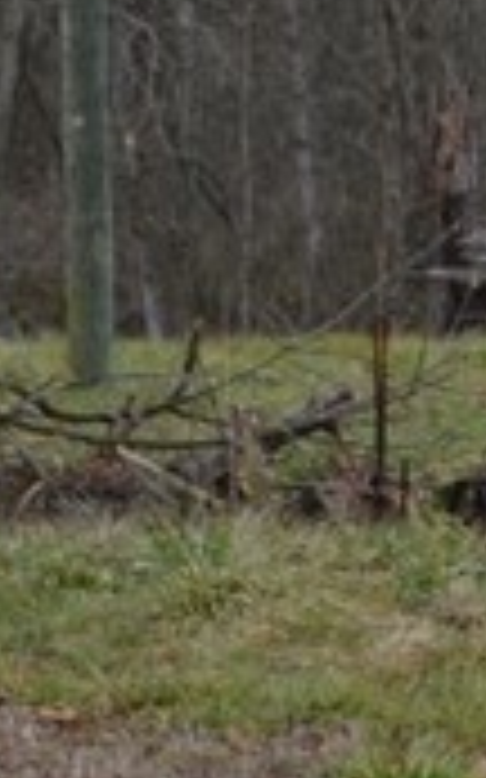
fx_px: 5281
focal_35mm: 249
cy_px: 45
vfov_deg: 8.4
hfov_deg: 5.2
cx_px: 873
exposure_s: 1/125
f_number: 5.6
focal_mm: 26
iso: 280
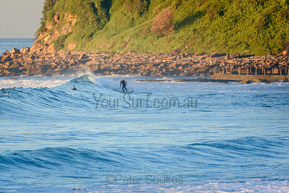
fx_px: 6307
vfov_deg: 1.8
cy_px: 96
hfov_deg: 2.6
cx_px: 144
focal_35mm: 786
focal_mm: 500
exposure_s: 1/1250
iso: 640
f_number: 5.6
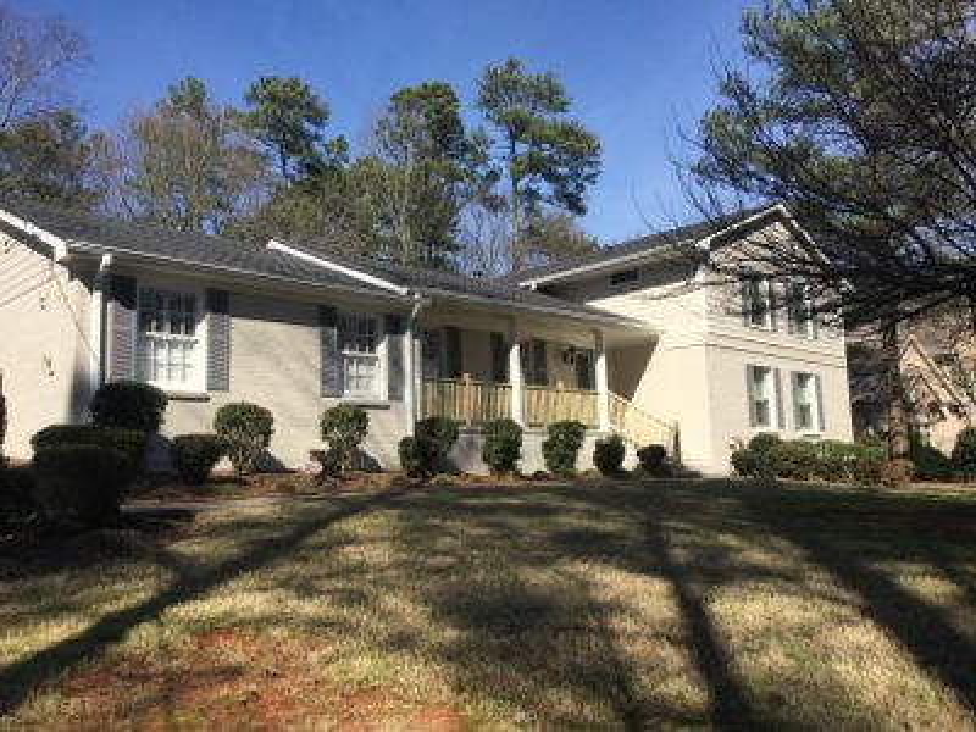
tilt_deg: +6.4
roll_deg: +0.7
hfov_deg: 58.4
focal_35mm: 31
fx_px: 874
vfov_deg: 45.4
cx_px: 488
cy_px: 366
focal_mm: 3.3
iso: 25
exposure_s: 1/1294
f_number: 2.4
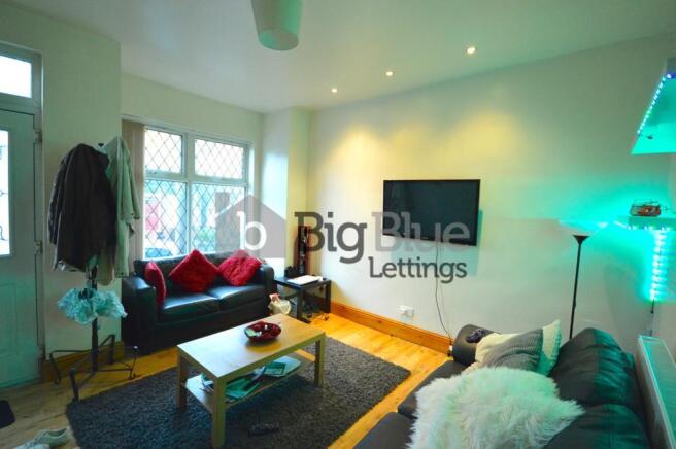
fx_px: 281
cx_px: 338
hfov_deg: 100.4
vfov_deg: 77.2
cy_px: 224
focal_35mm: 15
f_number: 4
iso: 3200
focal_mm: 10
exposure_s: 1/60
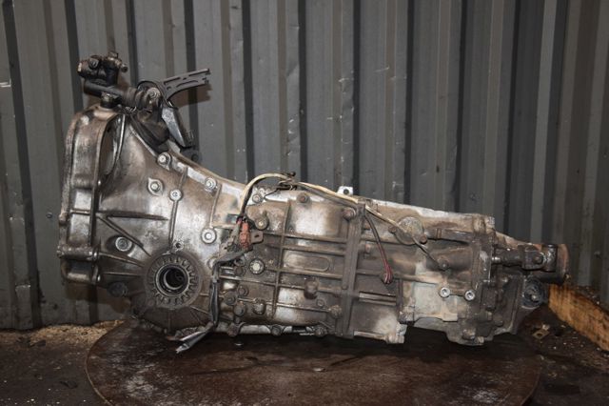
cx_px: 304
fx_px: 812
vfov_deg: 28.0
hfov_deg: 41.1
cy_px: 203
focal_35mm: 48
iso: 800
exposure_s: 1/60
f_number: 5
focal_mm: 32
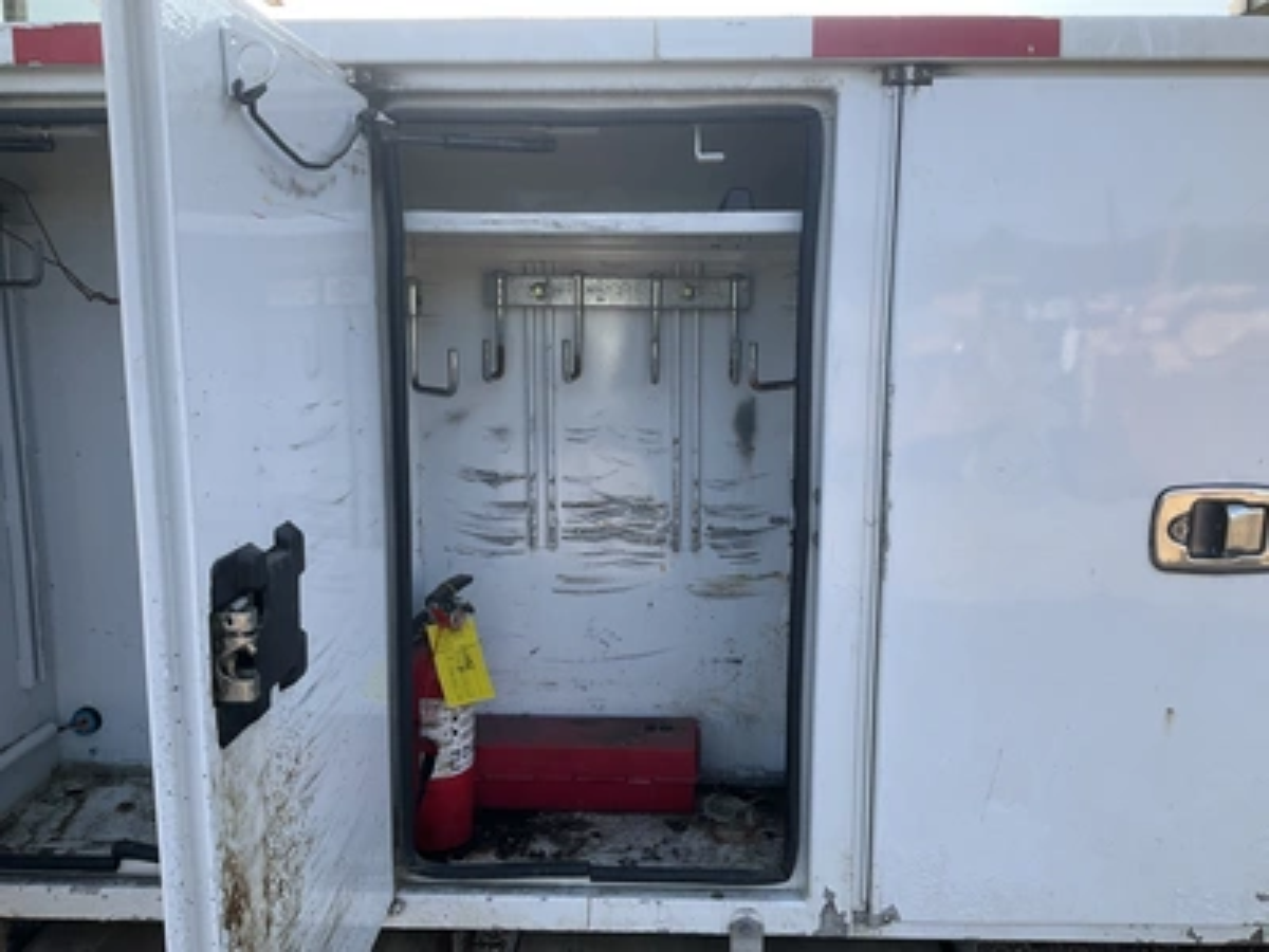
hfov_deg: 61.7
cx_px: 634
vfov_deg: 48.2
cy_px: 476
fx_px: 1063
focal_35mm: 29
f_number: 1.8
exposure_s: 1/425
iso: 25
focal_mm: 3
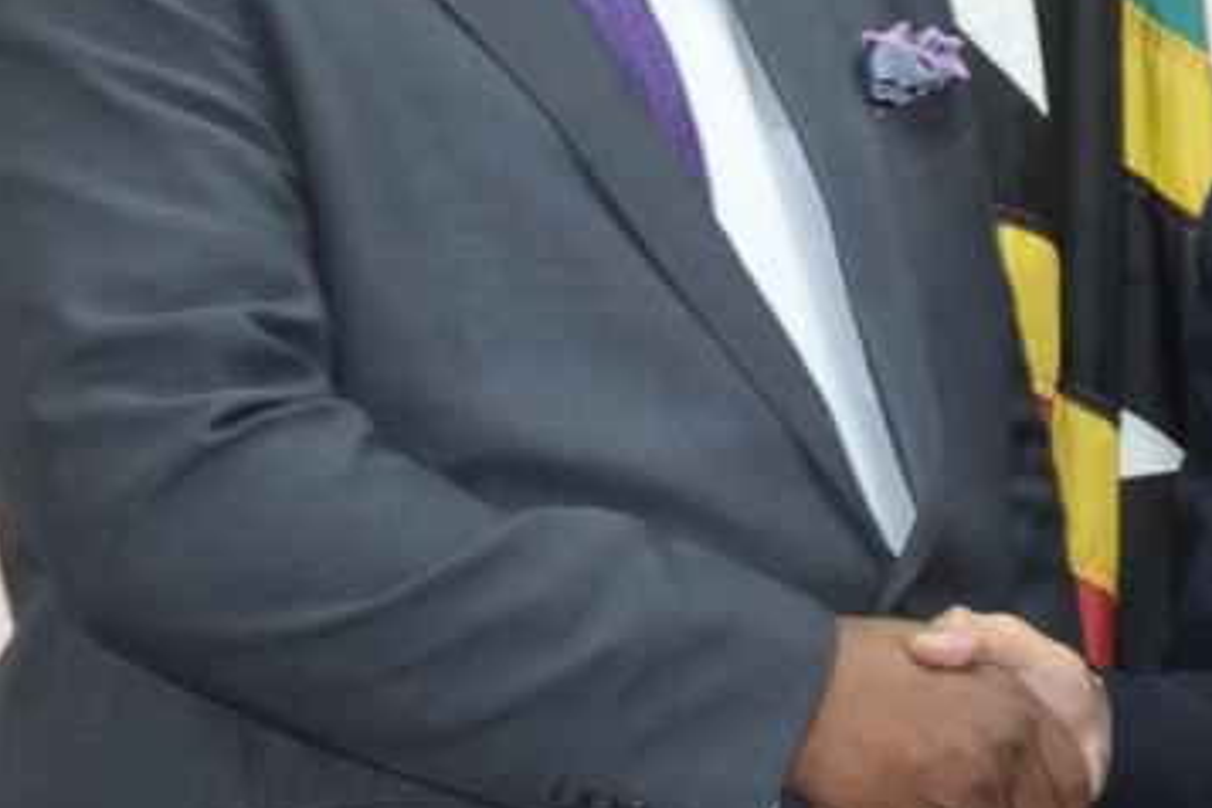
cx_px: 1134
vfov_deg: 6.1
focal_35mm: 224
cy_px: -22
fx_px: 7541
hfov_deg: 9.1
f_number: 5.6
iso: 1800
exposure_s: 1/60
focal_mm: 52
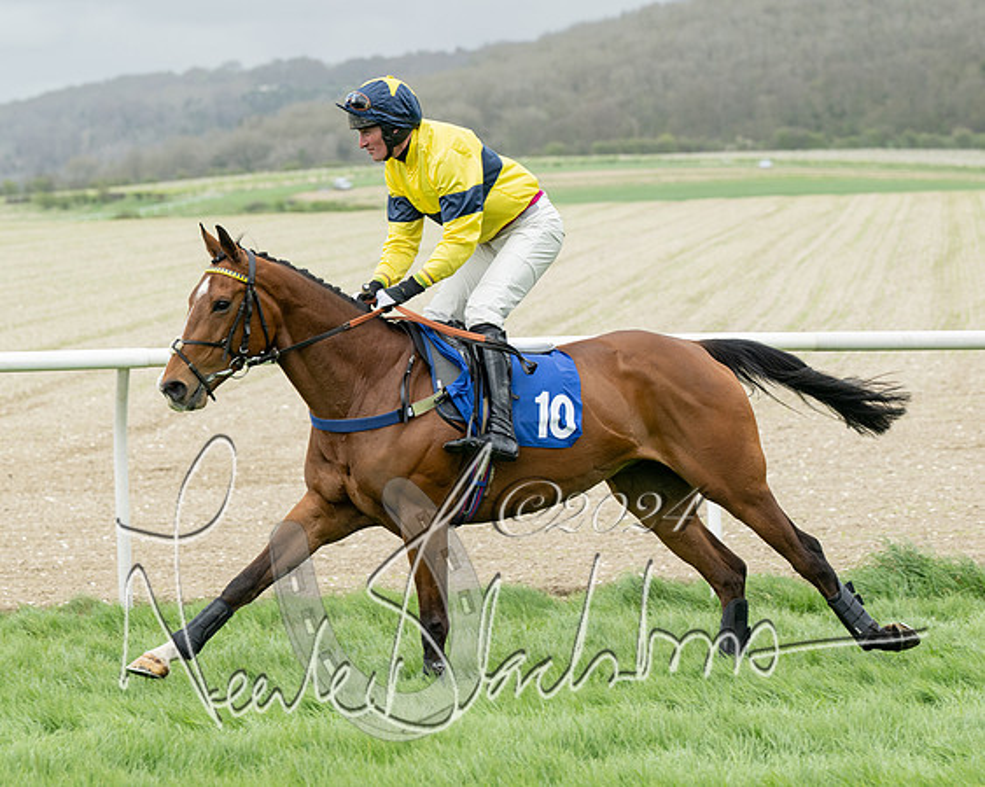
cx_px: 469
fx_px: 4400
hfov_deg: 12.8
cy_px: 359
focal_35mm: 151
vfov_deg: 10.2
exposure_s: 1/1000
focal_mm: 115
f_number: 5
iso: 400
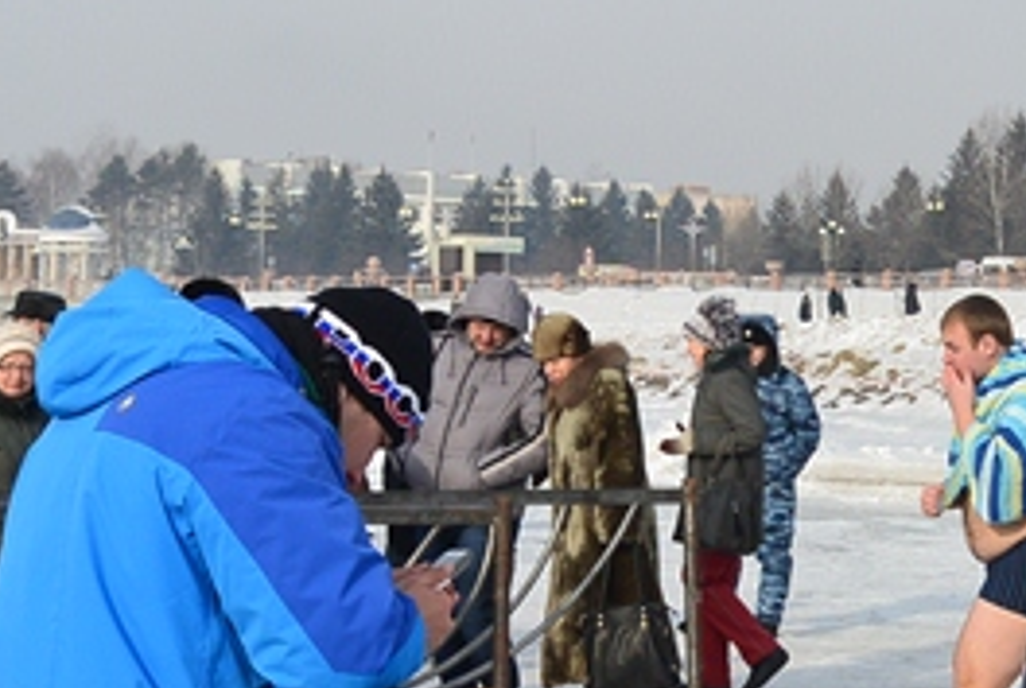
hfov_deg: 18.8
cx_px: 991
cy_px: 447
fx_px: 3026
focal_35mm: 106
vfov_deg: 13.0
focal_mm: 13
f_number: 4.5
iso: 100
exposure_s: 1/640
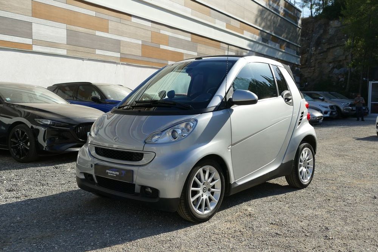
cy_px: 126
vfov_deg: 37.9
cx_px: 189
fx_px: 368
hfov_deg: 54.4
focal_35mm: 35
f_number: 3.1
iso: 125
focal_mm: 12.9
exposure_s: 1/1600
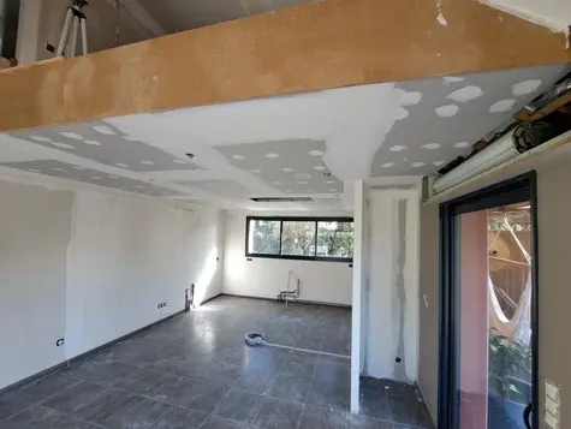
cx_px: 286
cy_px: 214
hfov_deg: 106.1
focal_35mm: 13
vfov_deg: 90.0
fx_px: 215
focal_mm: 1.74
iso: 64
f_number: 2.2
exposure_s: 1/50
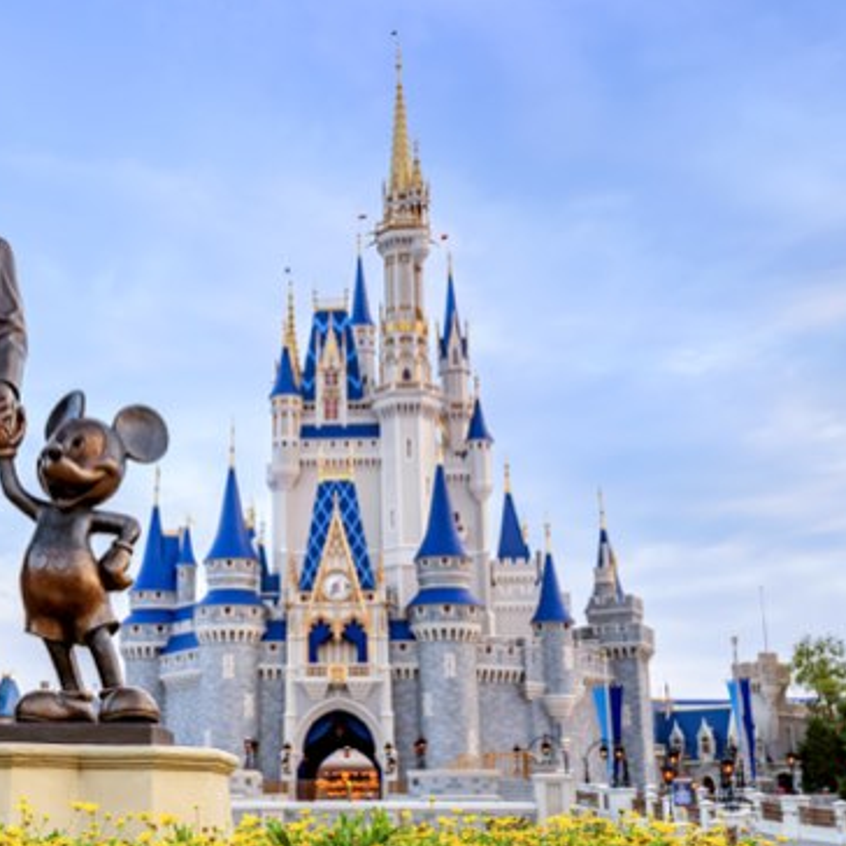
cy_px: 437
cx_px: 263
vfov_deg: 34.7
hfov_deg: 34.3
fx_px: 1355
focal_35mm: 49
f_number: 4
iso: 100
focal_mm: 35
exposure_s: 1/80
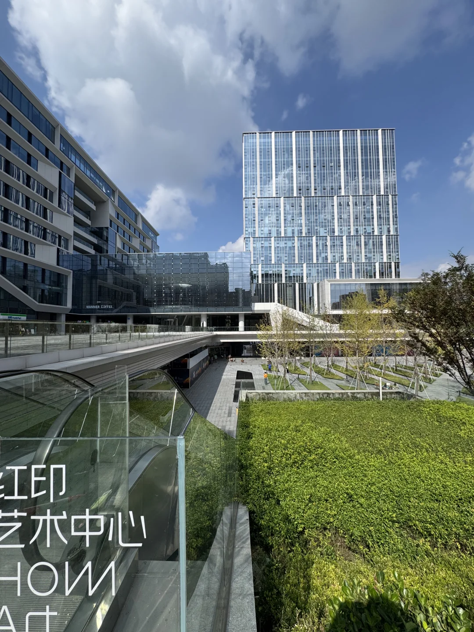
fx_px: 256
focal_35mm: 14
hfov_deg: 85.7
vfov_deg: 102.1
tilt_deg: +2.1
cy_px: 316
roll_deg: +1.0
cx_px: 237
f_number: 2.2
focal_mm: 2.22
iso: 50
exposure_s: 1/2674
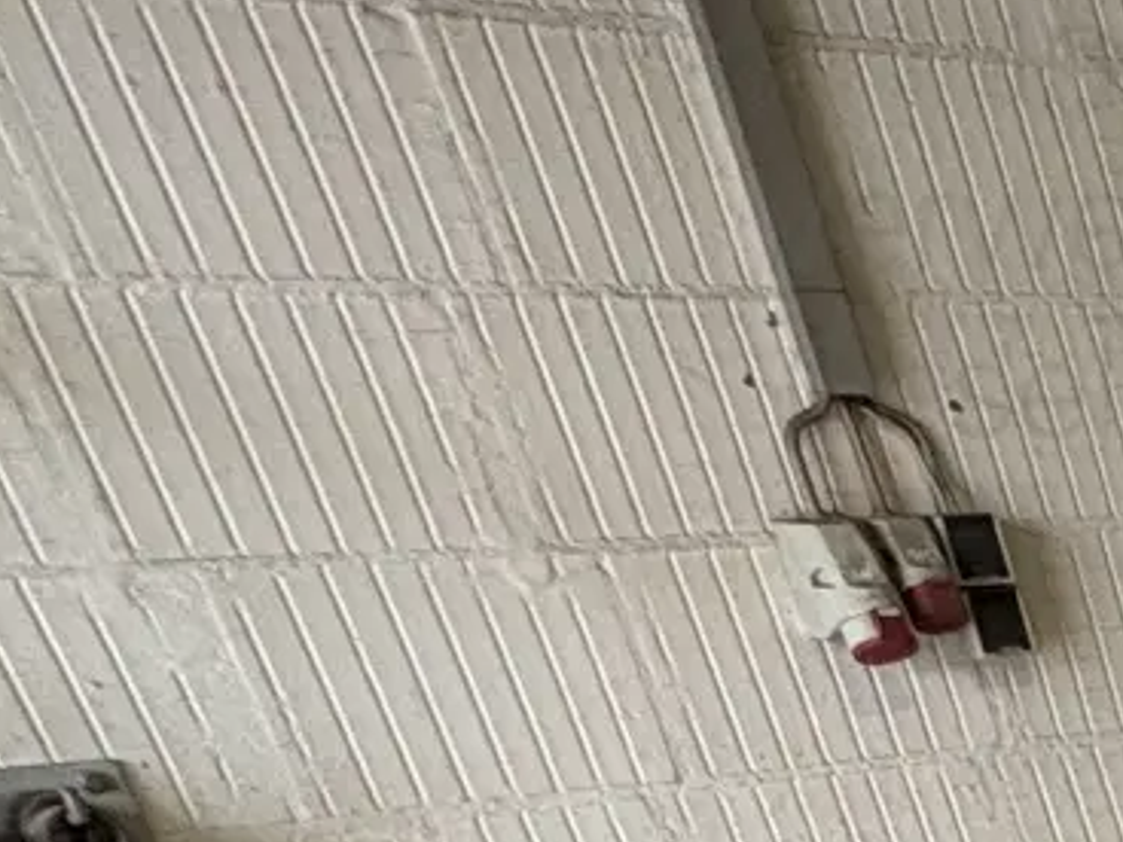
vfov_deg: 15.5
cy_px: 1745
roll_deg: +1.7
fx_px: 2368
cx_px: 2508
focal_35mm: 73
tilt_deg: -28.4
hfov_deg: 16.3
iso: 125
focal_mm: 2.22
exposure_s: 1/99
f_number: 2.2
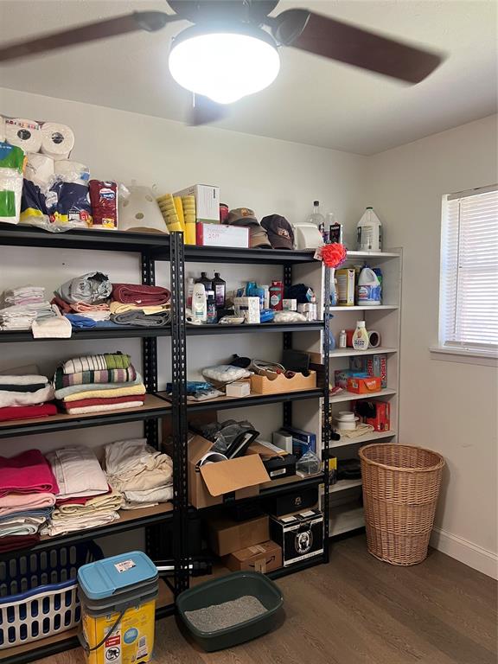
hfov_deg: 53.1
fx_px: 499
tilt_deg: -4.2
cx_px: 249
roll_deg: -0.3
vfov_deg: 67.3
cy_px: 332
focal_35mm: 26
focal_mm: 5.7
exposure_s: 1/60
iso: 200
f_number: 1.5
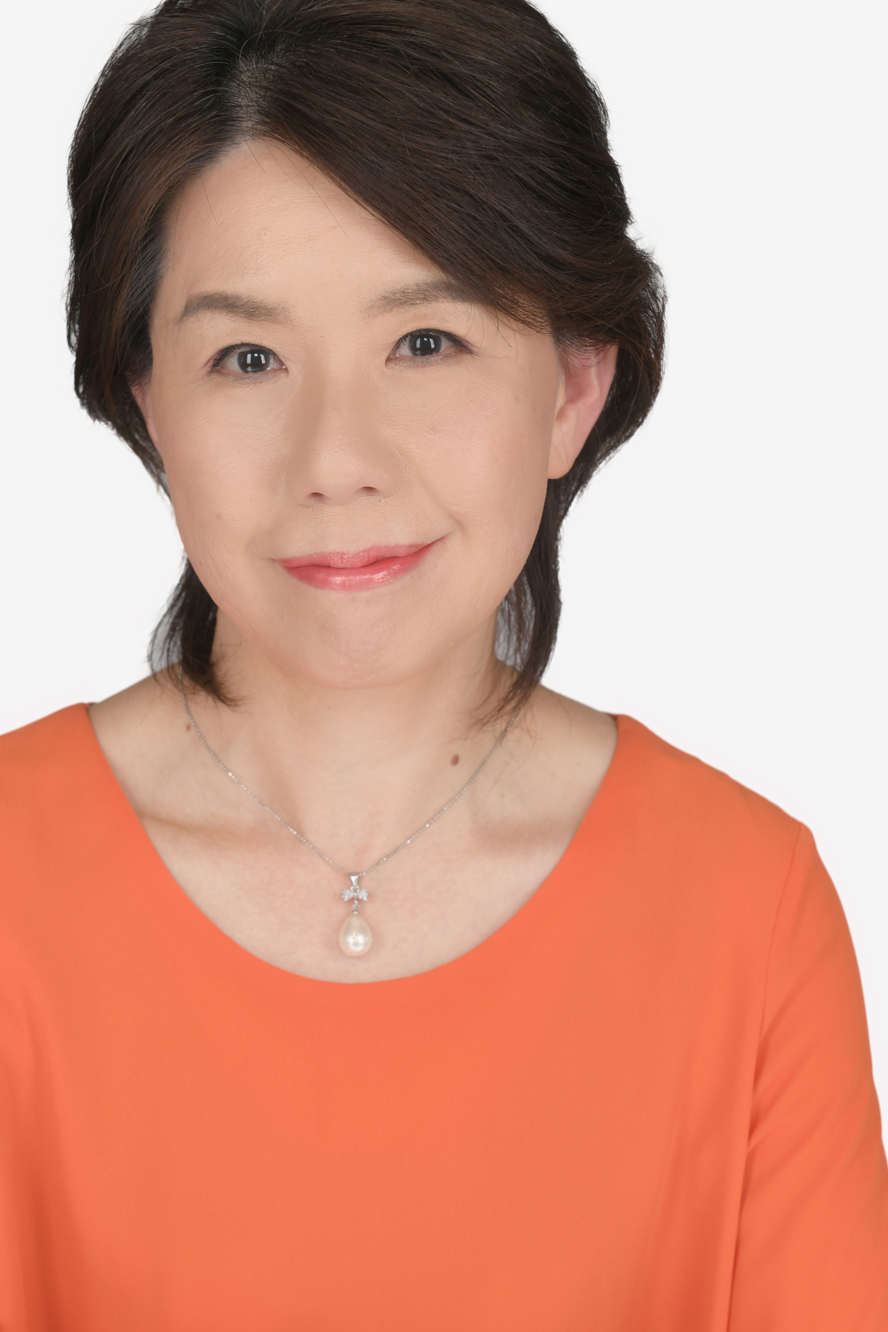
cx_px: 342
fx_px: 3699
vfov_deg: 20.4
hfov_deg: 13.7
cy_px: 616
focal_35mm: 100
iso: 200
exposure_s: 1/125
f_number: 6.3
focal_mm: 70
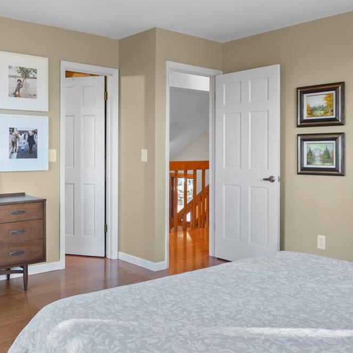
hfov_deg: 45.9
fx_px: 404
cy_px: 149
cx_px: 97
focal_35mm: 35
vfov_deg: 47.1
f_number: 8
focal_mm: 17
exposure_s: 1/2
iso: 400
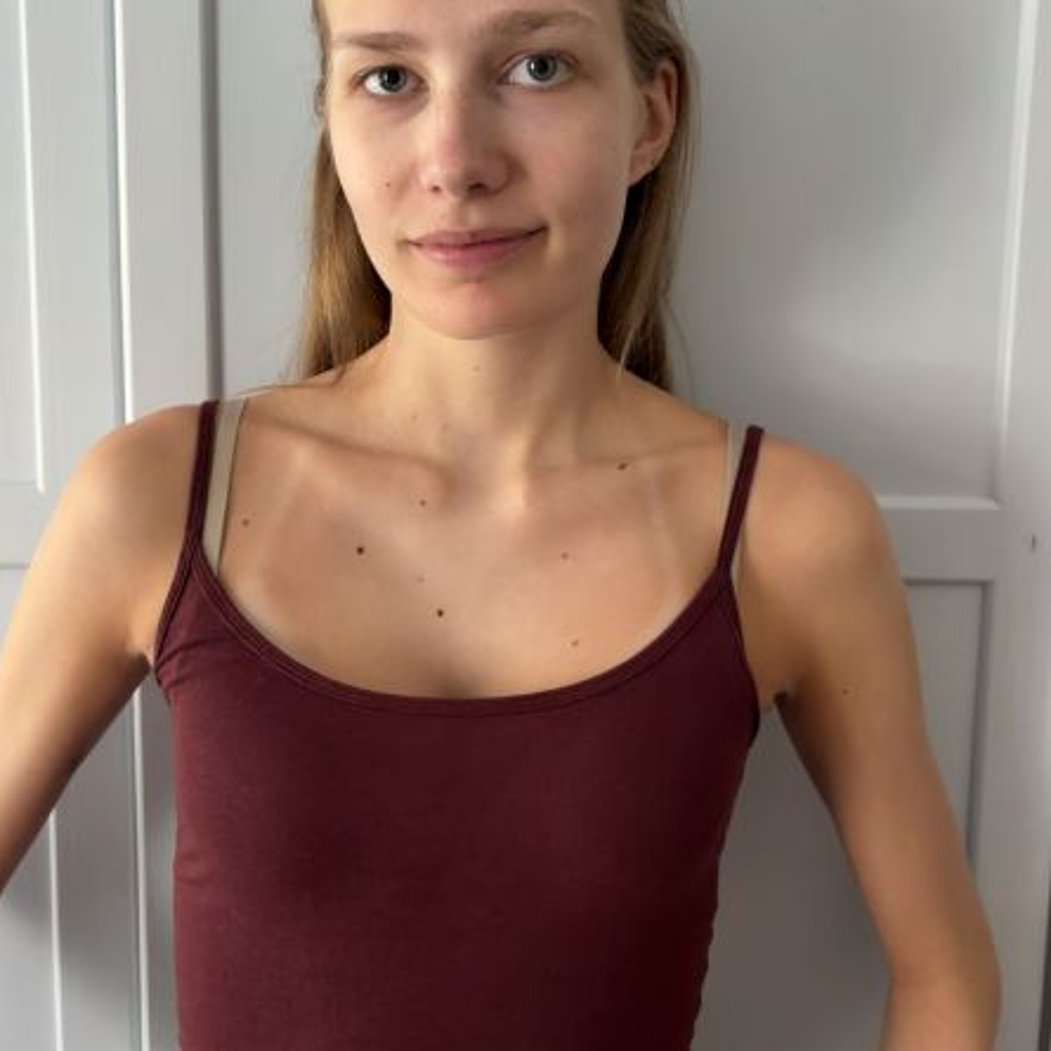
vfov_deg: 52.2
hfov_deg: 52.5
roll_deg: -1.5
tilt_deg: -7.5
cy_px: 425
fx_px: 1065
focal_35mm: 31
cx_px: 524
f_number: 1.6
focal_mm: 5.96
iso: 320
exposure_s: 1/60
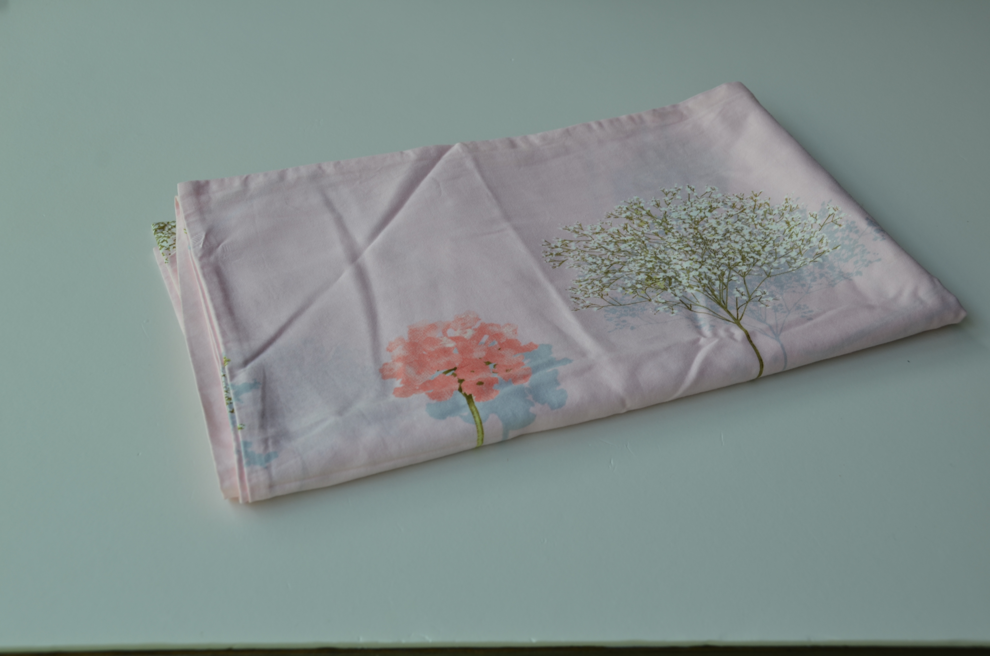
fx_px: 1276
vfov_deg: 28.8
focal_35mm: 46
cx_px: 495
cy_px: 328
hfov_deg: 42.4
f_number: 8
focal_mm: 31
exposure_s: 1/60
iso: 100
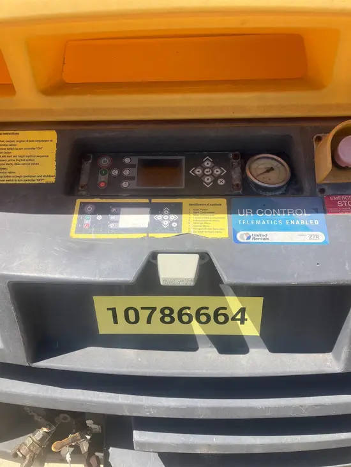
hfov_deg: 49.8
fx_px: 378
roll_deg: +0.8
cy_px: 234
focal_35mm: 28
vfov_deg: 63.4
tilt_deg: -27.3
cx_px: 176
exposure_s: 1/1517
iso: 32
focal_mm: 3.99
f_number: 1.8
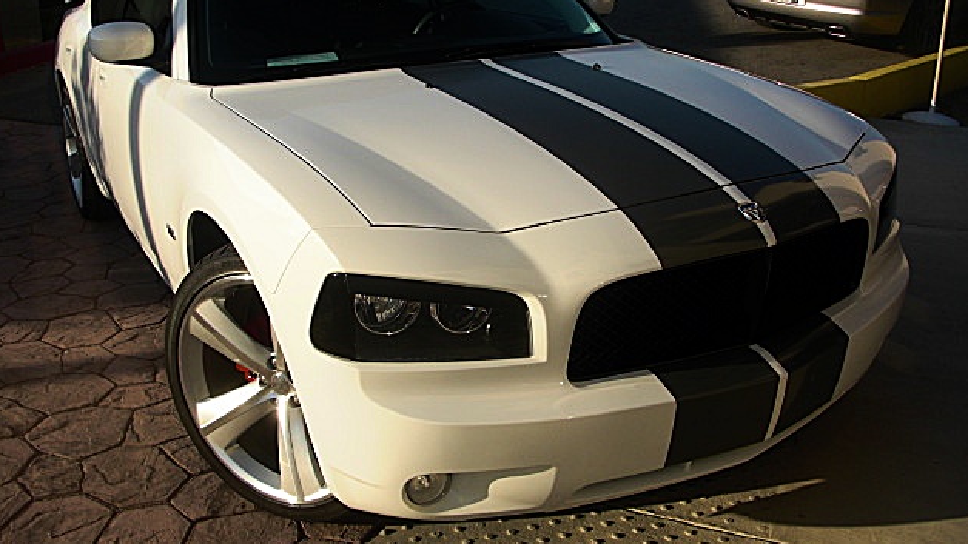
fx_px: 1027
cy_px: 233
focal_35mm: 40
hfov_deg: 50.5
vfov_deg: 29.6
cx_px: 486
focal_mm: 6.3
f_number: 7.9
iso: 50
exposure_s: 1/160
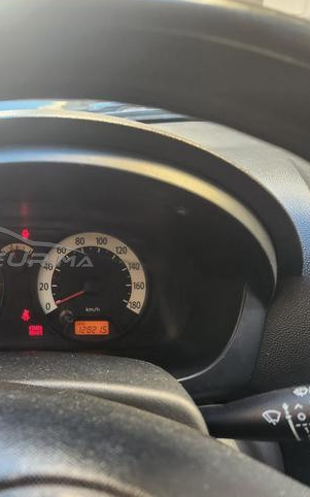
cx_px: 2
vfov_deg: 58.2
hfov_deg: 34.9
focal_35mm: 33
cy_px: 246
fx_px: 446
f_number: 1.8
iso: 160
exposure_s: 1/100
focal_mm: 5.4
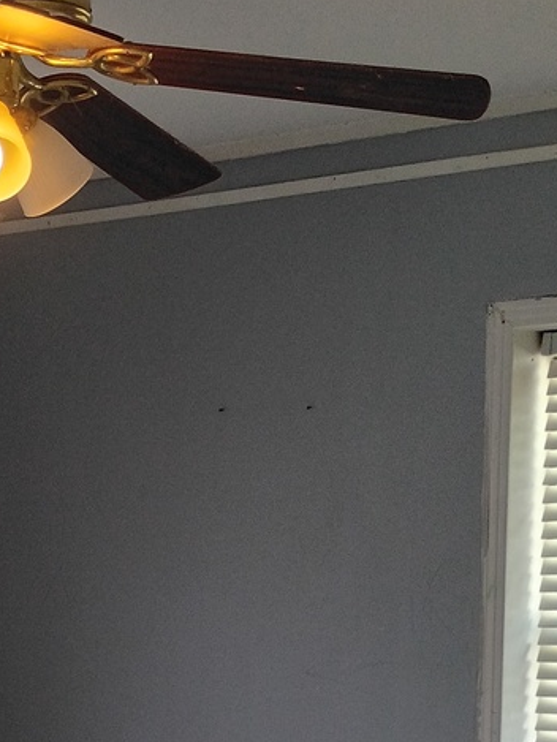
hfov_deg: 15.9
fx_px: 1909
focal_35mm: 89
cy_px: 805
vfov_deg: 21.0
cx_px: -138
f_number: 1.8
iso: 259
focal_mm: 4.27
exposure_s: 1/60
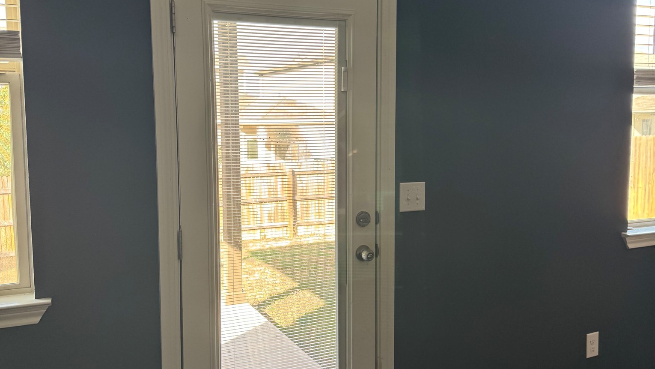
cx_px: 327
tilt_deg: -6.6
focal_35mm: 35
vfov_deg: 33.7
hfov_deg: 56.6
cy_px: 173
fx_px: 608
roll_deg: -0.8
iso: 80
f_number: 1.78
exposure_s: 1/121
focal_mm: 6.76
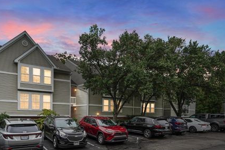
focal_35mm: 27
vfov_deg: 47.3
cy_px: 85
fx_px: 170
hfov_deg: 66.8
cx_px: 104
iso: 100
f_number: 4.5
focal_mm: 15.5
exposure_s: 1/100
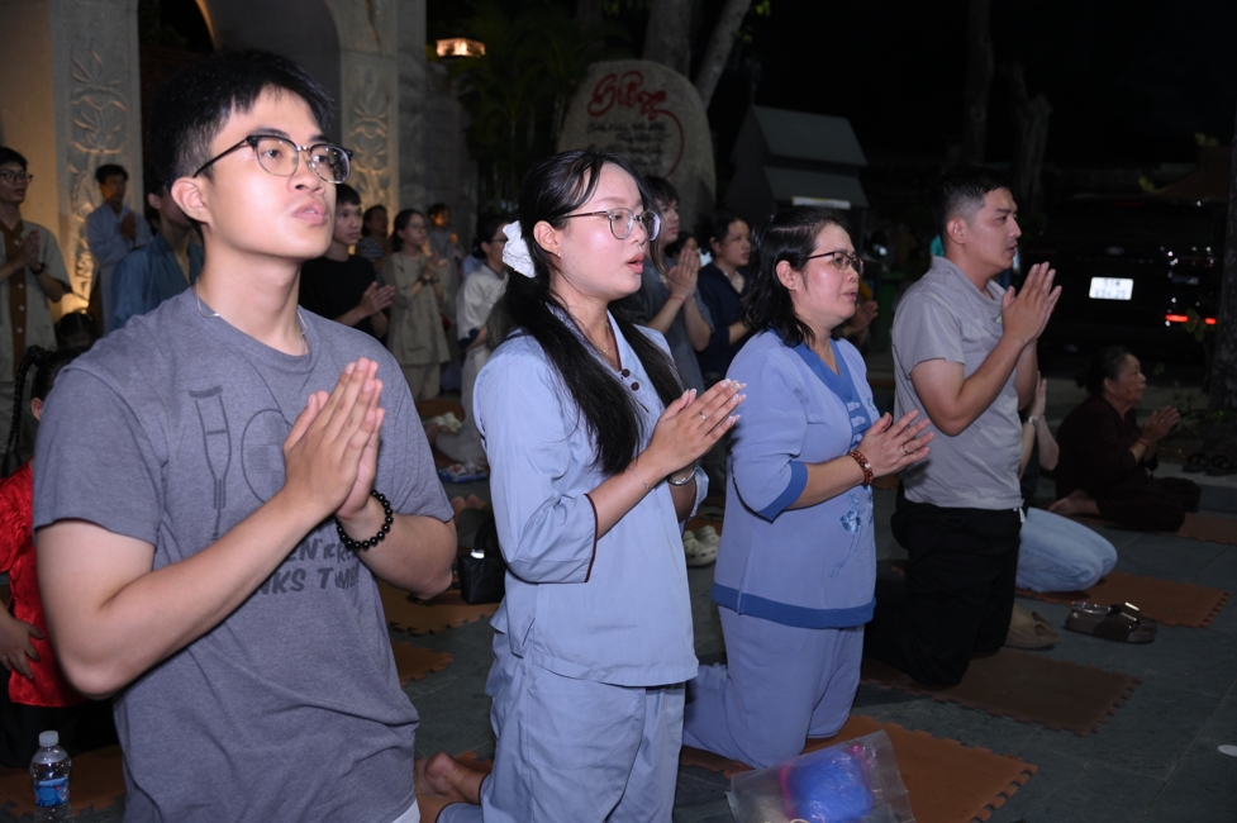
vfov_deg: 37.8
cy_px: 412
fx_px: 1202
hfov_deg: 54.5
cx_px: 618
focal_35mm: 35
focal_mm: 35
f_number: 4
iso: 1000
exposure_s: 1/60
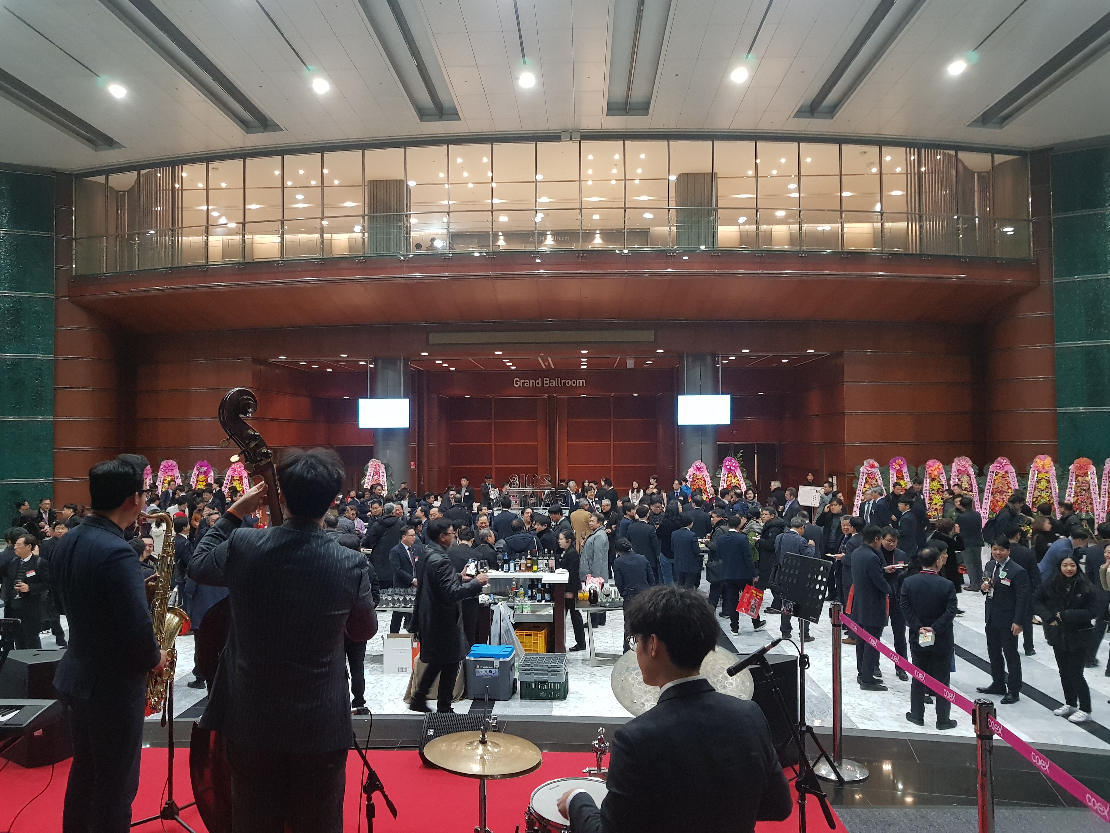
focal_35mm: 26
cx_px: 555
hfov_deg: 67.3
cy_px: 416
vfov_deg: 53.1
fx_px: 834
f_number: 1.7
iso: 250
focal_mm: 4.2
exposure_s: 1/30
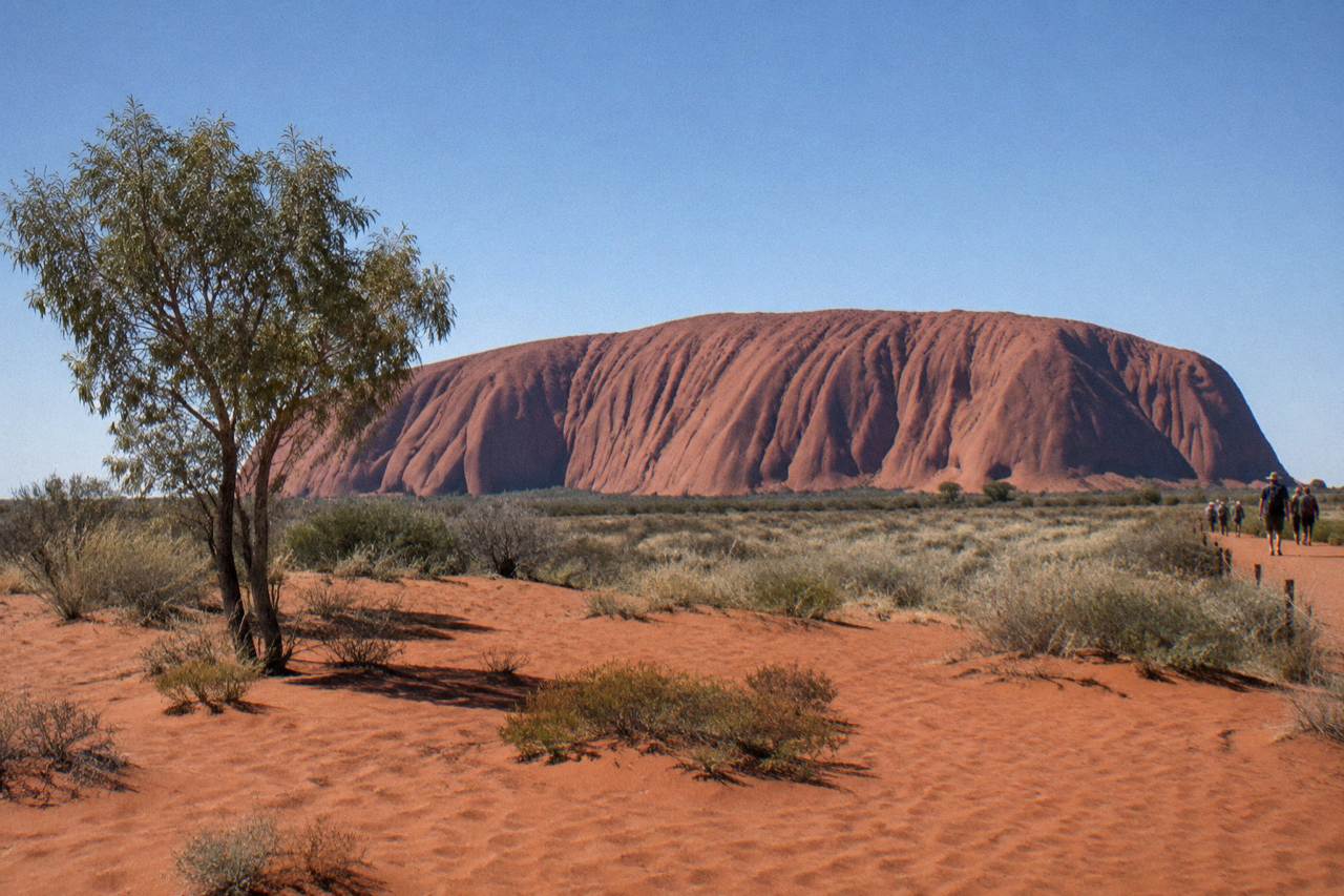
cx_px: 672
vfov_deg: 37.8
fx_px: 1306
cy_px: 448
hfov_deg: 54.4
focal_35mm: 35
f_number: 5
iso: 400
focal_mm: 35
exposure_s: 1/1000
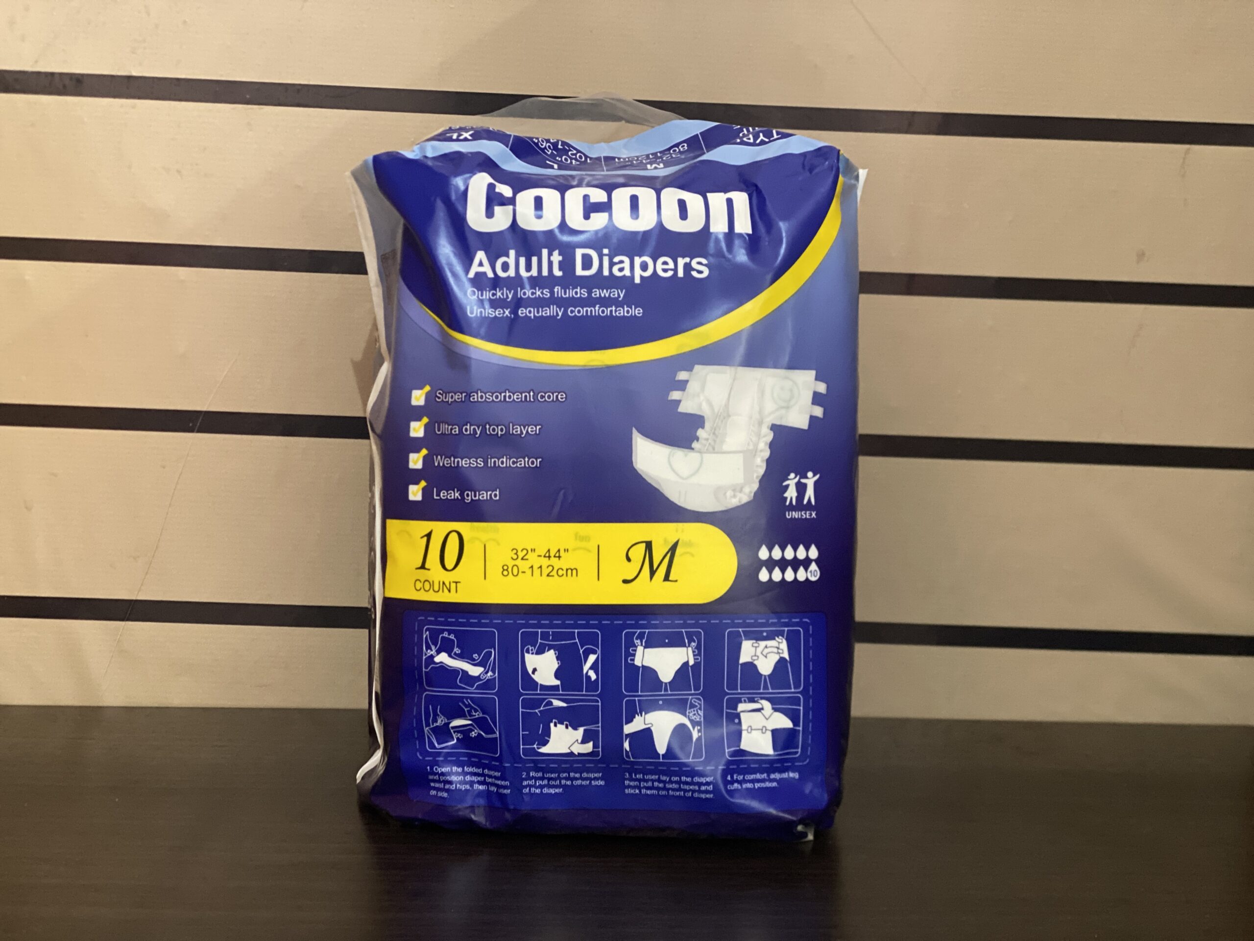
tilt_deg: -5.9
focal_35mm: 52
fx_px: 1884
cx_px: 627
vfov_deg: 28.0
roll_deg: -1.1
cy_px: 470
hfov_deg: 36.8
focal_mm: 6
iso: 320
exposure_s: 1/40
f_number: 2
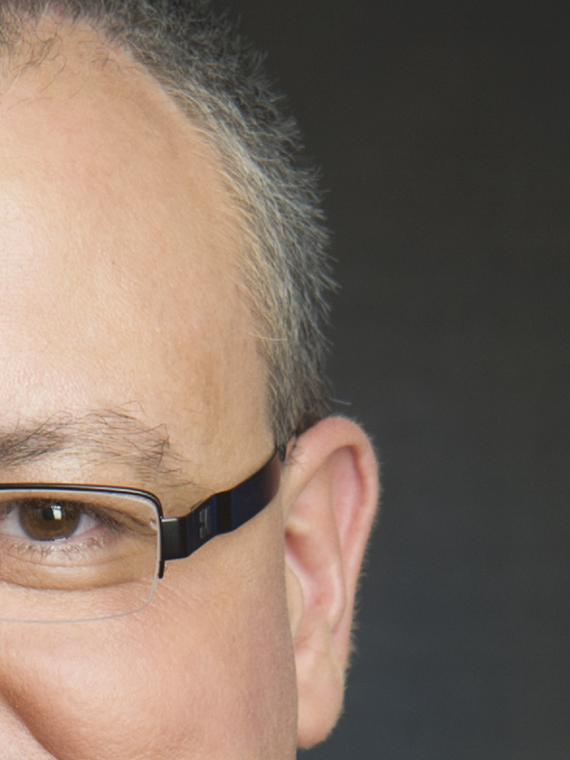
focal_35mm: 503
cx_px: 38
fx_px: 11046
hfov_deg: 3.0
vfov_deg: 3.9
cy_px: 1562
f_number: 6.3
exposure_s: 1/80
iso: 200
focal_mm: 105
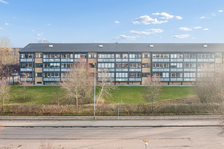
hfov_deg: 65.5
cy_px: 74
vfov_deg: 46.4
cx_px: 112
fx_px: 174
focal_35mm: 28
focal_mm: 10.3
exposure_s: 1/100
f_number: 6.3
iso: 100
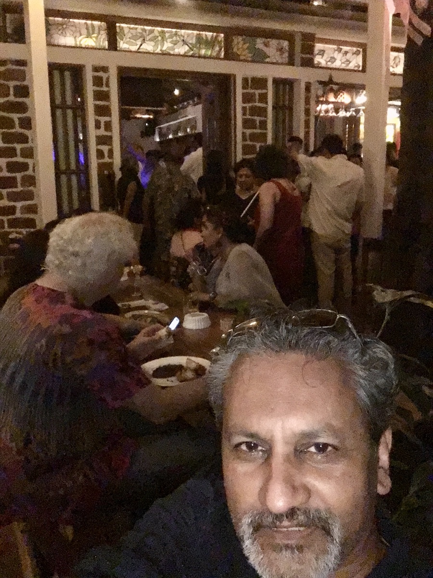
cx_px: 216
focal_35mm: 31
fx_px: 517
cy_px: 289
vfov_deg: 58.4
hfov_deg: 45.4
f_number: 2.2
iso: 1600
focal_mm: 2.65
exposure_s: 1/17
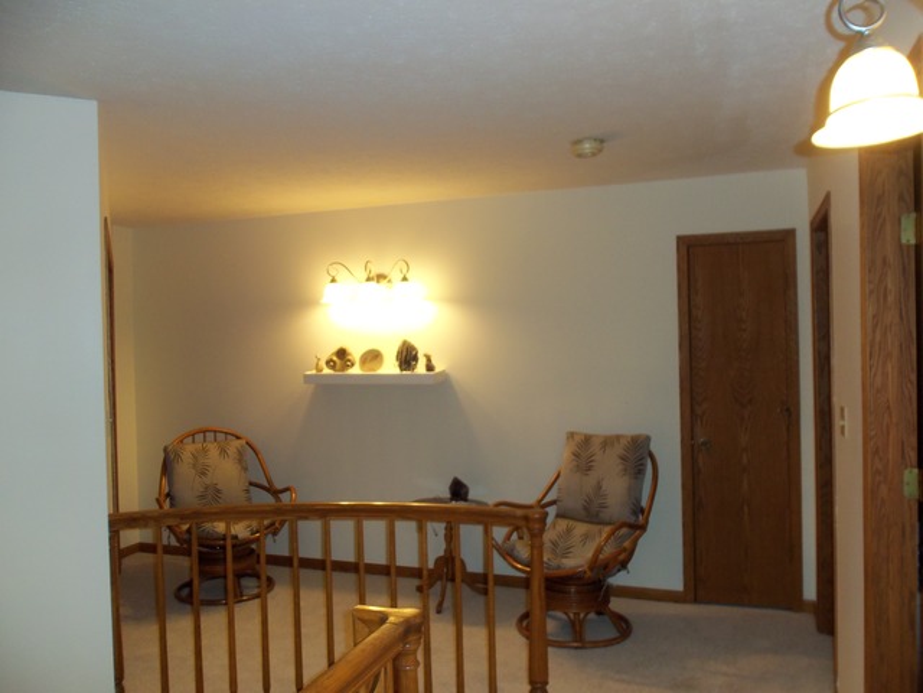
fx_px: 773
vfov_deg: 48.2
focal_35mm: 29
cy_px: 346
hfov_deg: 61.7
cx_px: 462
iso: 125
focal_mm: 5.2
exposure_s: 1/30
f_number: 3.4
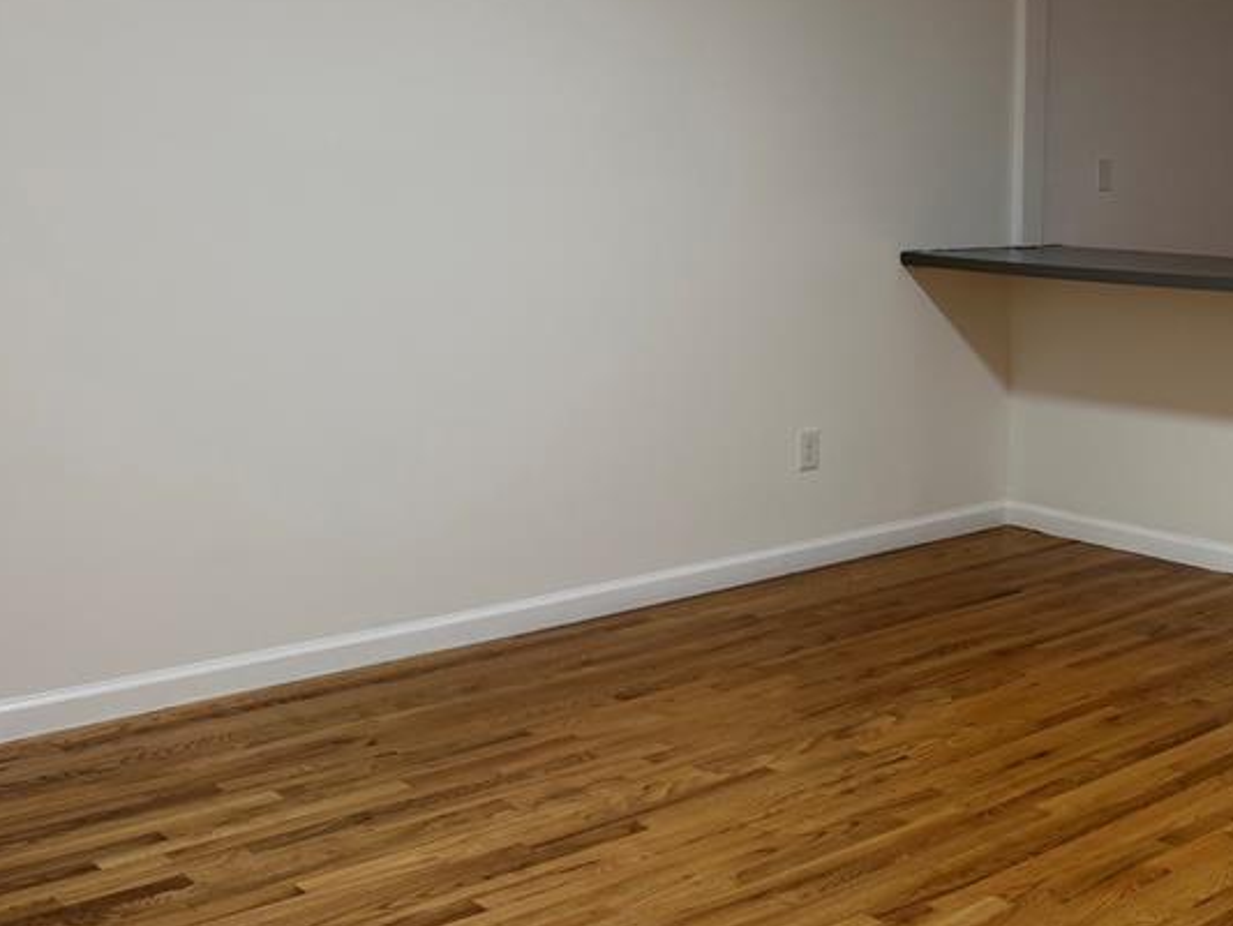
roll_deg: -1.5
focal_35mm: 46
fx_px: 1639
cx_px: 1099
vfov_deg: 30.9
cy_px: 206
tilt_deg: -1.4
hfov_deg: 38.5
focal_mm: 6.76
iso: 160
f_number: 1.78
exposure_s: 1/60
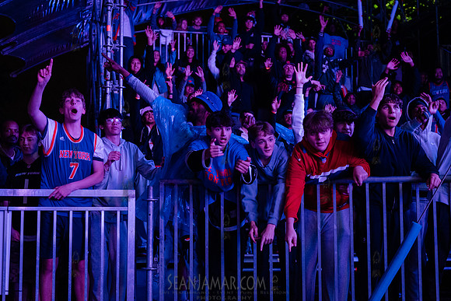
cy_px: 150
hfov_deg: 33.6
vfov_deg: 22.8
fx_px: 747
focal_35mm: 60
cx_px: 215
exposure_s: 1/320
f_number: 2.8
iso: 6400
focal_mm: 55
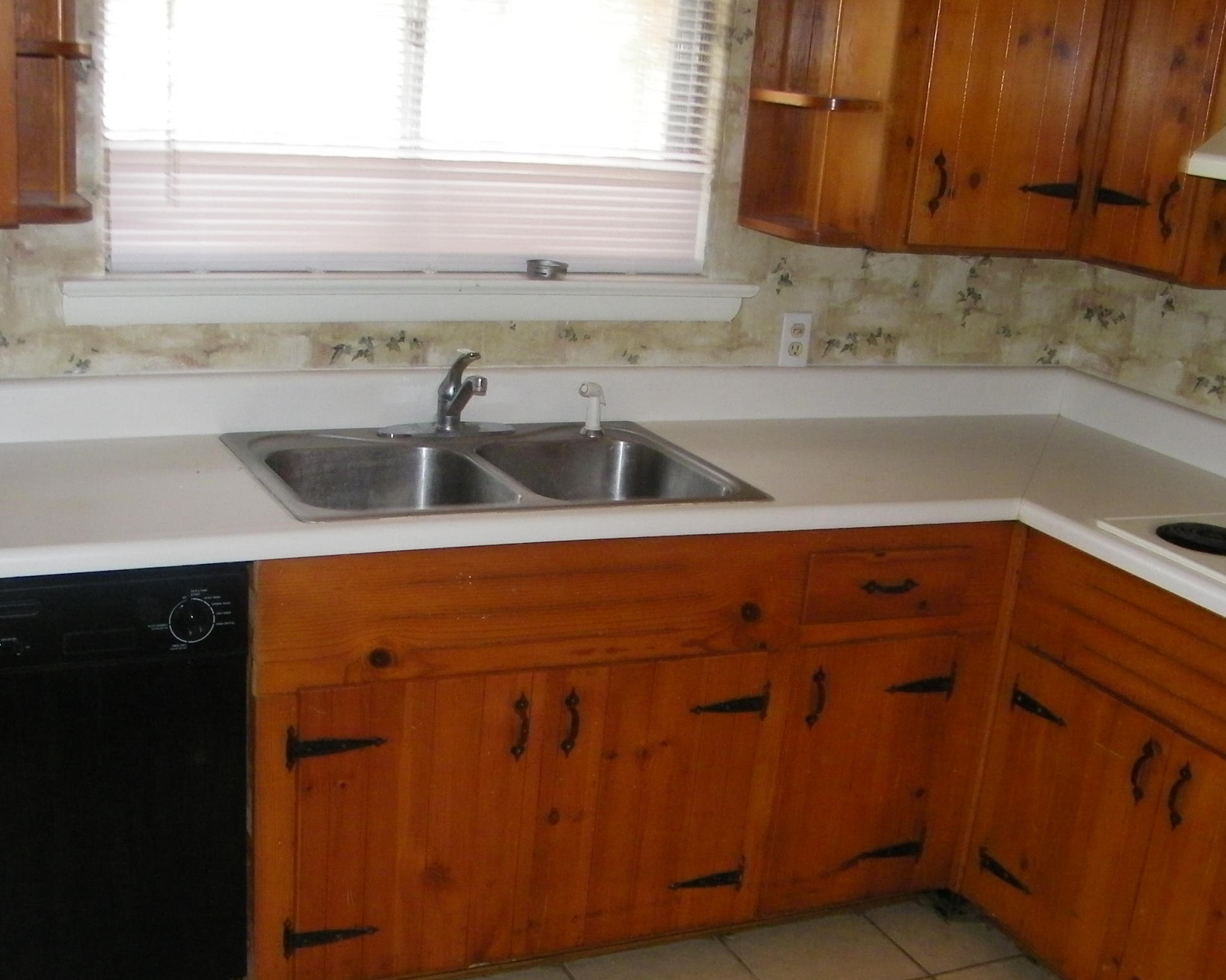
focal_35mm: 43
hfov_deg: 42.7
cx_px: 507
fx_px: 1560
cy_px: 632
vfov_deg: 34.6
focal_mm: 5
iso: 200
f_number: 3.5
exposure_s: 1/30
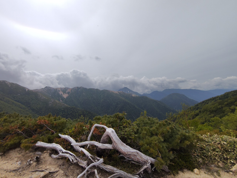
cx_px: 118
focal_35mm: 13
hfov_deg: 106.2
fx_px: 89
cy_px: 89
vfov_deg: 89.9
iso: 100
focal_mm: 2.16
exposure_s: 1/2056
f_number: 2.2
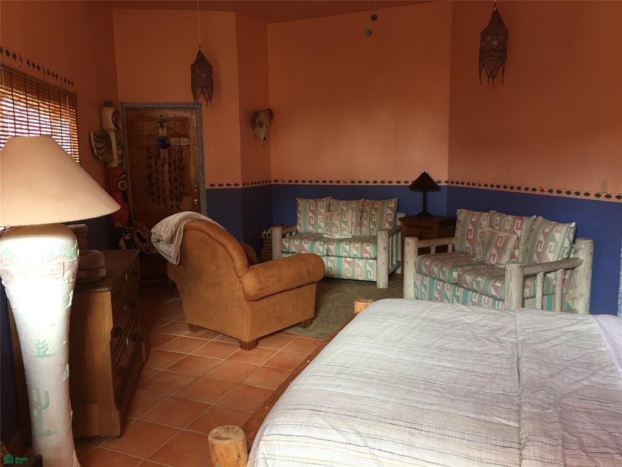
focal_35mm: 29
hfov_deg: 61.7
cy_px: 234
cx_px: 311
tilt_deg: -7.7
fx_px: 521
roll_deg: +0.9
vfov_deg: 48.2
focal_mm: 4.15
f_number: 2.2
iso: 40
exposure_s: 1/15
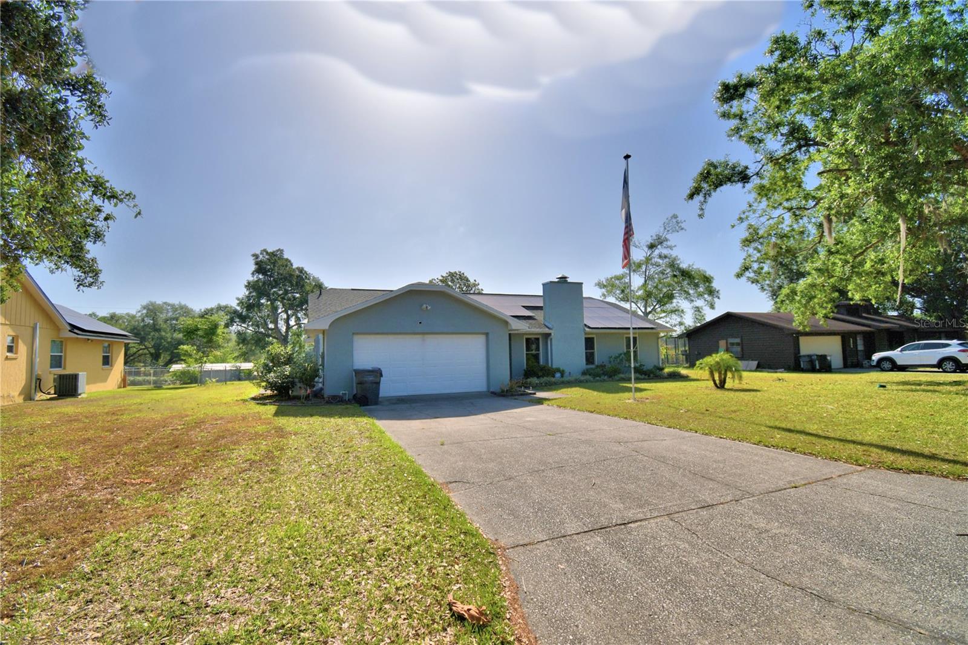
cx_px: 484
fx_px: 403
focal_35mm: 15
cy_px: 322
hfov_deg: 100.4
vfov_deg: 77.3
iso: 100
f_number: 4.5
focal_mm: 10
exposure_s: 1/2000
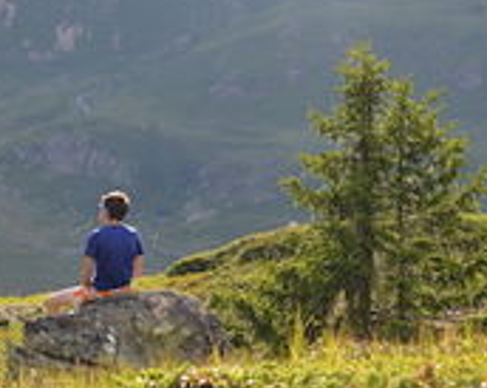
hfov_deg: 10.7
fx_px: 2590
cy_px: 278
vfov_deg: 8.6
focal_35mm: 180
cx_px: 106
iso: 400
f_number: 9
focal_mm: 55
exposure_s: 1/320
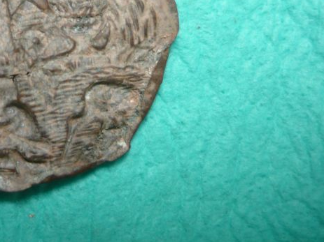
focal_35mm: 57
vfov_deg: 25.3
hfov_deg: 32.9
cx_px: 66
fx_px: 533
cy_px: 58
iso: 100
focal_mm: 5.5
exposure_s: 1/30
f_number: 2.8
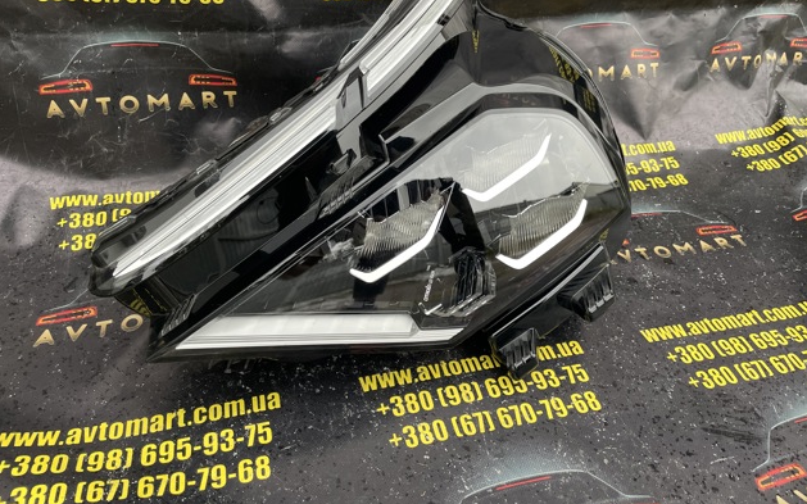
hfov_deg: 66.5
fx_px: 616
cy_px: 202
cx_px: 405
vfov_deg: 44.3
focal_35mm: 28
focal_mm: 4.2
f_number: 1.6
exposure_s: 1/120
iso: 125
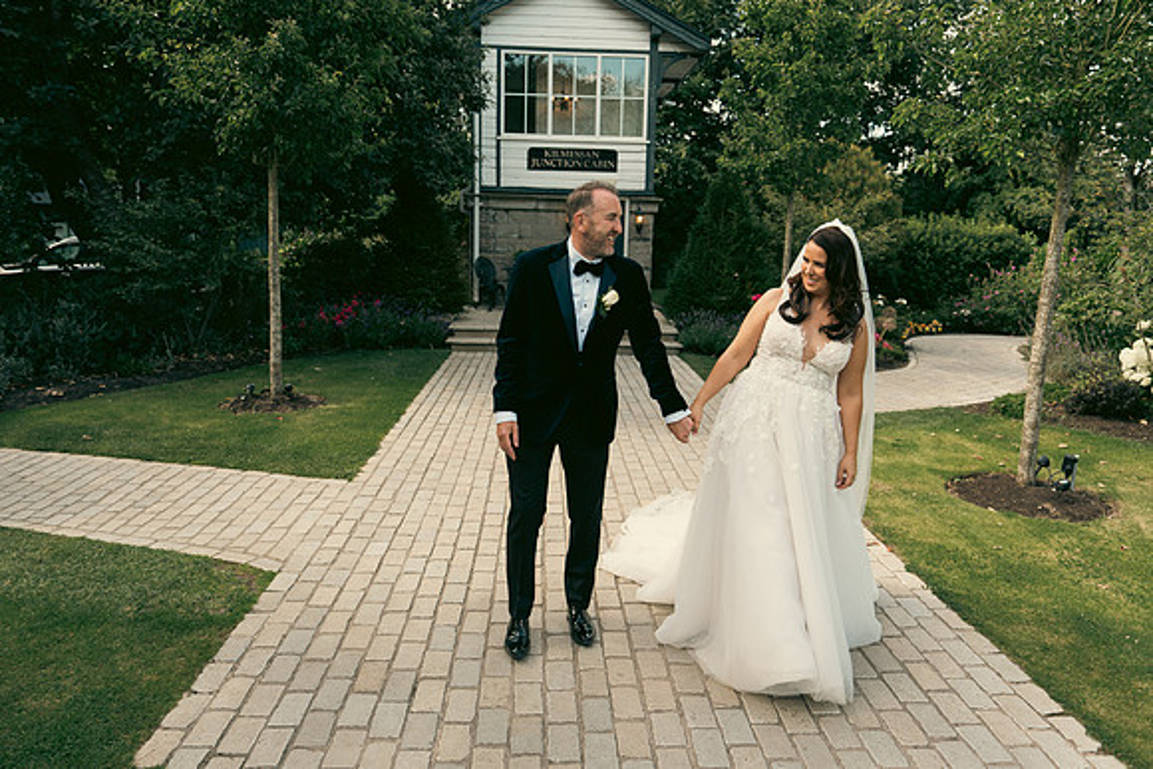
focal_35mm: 26
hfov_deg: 69.4
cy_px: 384
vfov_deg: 49.6
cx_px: 576
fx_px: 833
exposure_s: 1/500
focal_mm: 26
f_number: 3.5
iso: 200
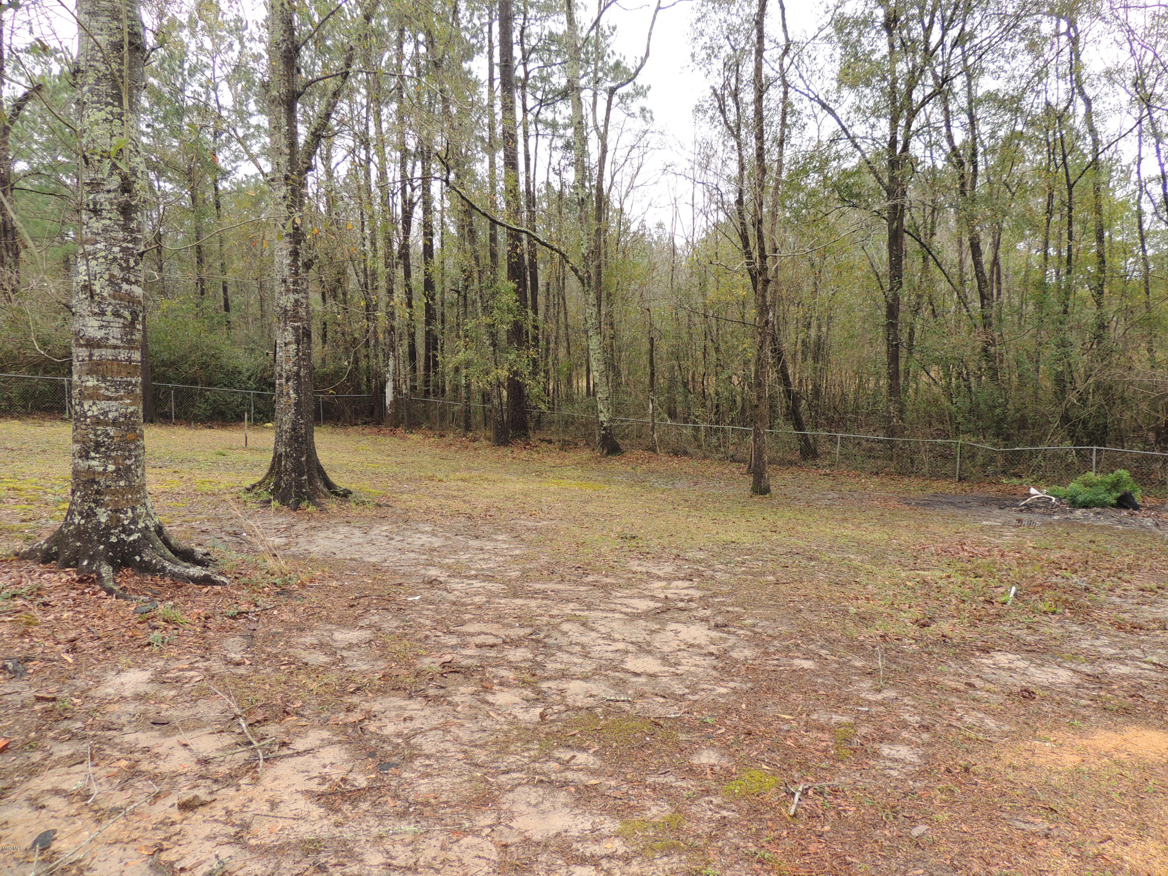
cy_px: 438
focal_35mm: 24
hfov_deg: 71.6
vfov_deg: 56.8
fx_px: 810
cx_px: 584
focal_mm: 4.3
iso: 100
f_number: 3
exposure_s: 1/40
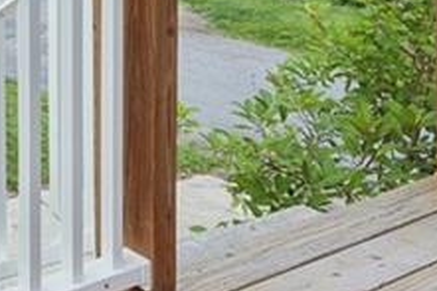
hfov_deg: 24.2
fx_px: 788
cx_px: -219
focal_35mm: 65
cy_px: -173
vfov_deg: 18.1
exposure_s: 1/10
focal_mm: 14
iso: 50
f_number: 11
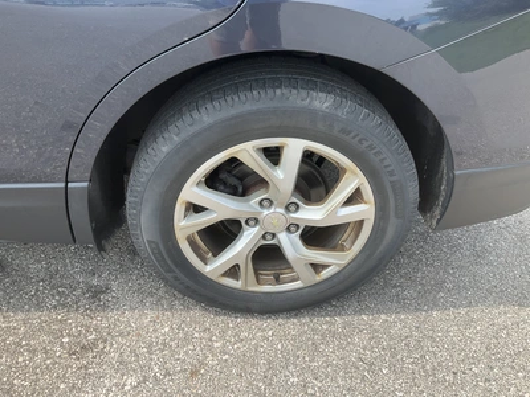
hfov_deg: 61.7
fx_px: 444
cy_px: 198
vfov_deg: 48.2
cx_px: 265
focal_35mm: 29
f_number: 1.8
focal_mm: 3
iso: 25
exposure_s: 1/519
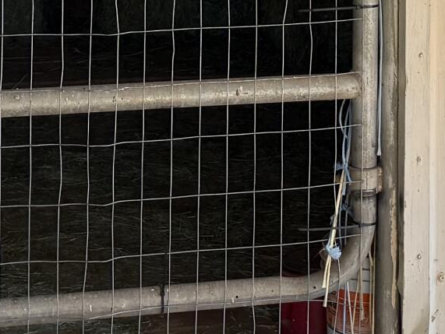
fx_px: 1621
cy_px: -221
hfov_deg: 15.4
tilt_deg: -0.5
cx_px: 414
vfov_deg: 11.1
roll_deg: -0.7
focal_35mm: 126
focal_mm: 6.76
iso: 80
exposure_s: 1/979
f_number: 1.78
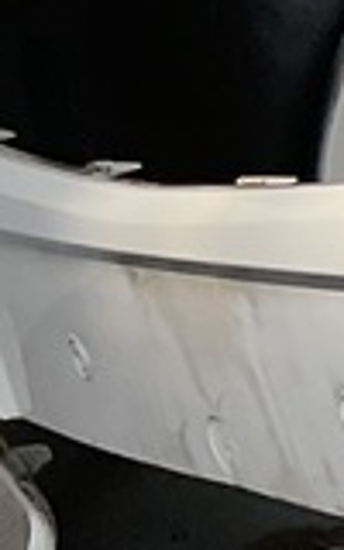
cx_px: 1596
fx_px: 2910
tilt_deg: -15.6
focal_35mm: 194
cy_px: 498
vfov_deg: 10.7
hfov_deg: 5.5
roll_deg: +1.9
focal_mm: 3
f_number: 1.8
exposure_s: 1/1534
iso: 16
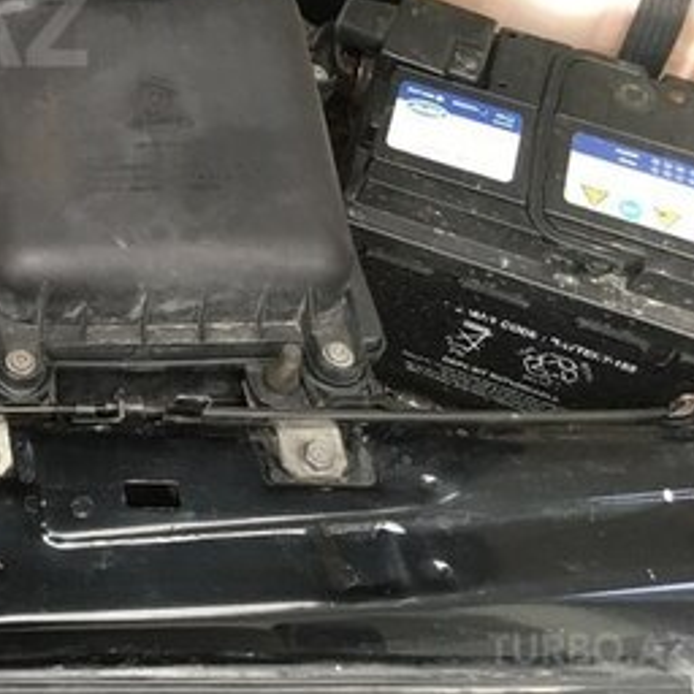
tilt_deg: -49.5
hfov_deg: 23.3
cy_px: 26
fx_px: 1497
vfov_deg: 25.0
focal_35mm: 66
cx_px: -190
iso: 50
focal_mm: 4.15
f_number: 2.2
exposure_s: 1/33
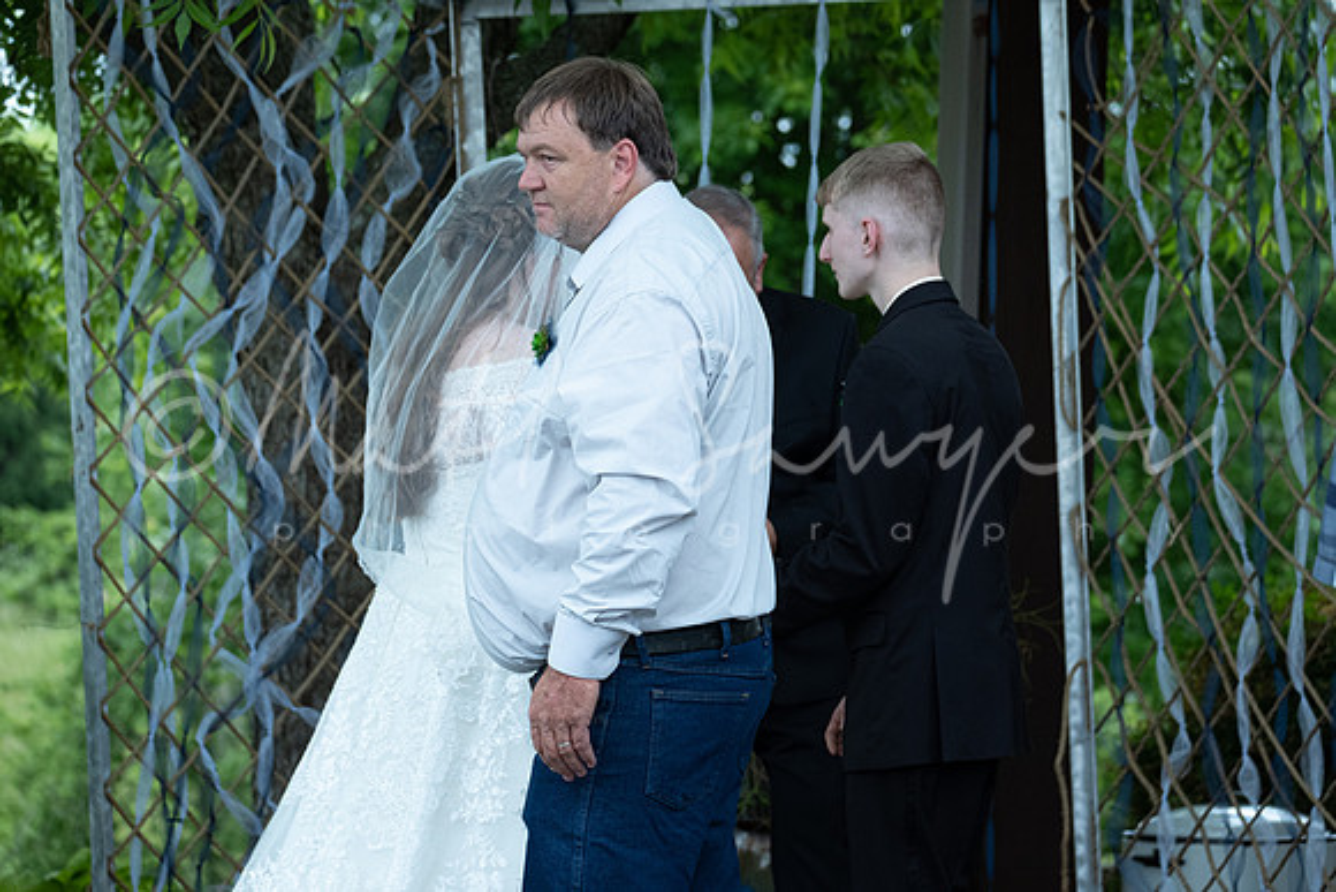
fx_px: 5568
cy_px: 446
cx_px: 668
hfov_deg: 13.7
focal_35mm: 150
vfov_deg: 9.2
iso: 800
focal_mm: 100
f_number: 4.5
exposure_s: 1/1500
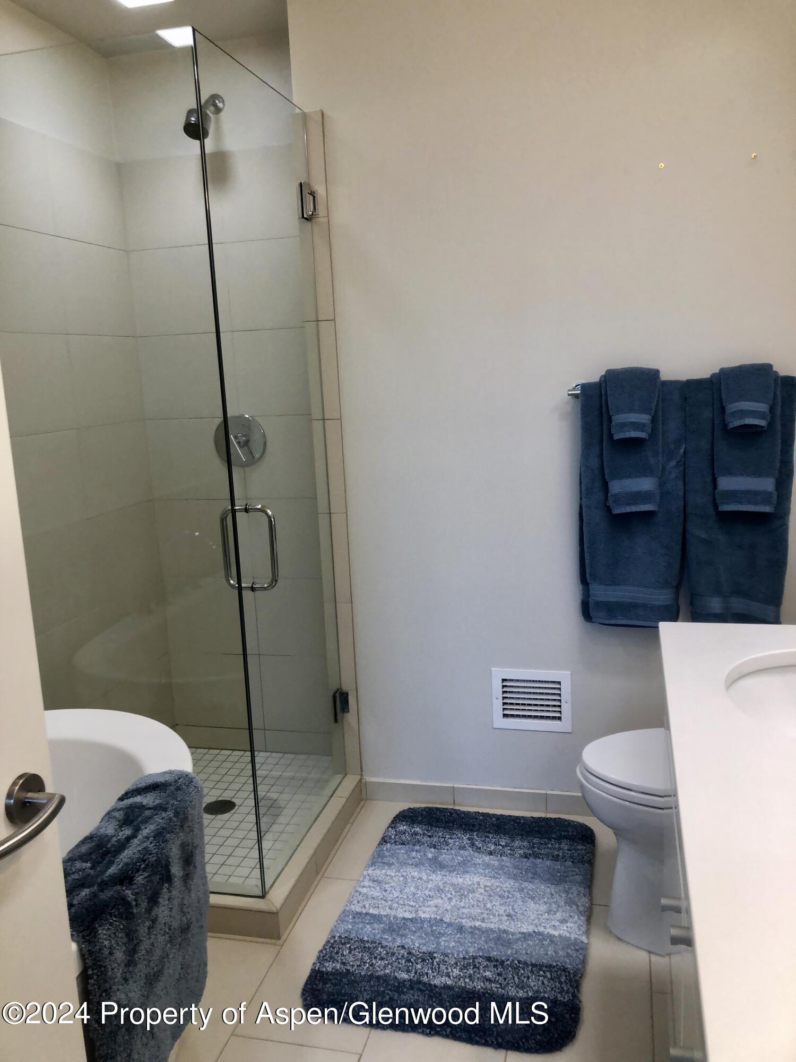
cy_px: 531
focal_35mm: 28
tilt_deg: -10.6
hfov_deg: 49.7
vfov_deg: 63.4
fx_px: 858
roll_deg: +1.5
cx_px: 398
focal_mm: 3.99
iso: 100
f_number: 1.8
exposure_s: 1/120
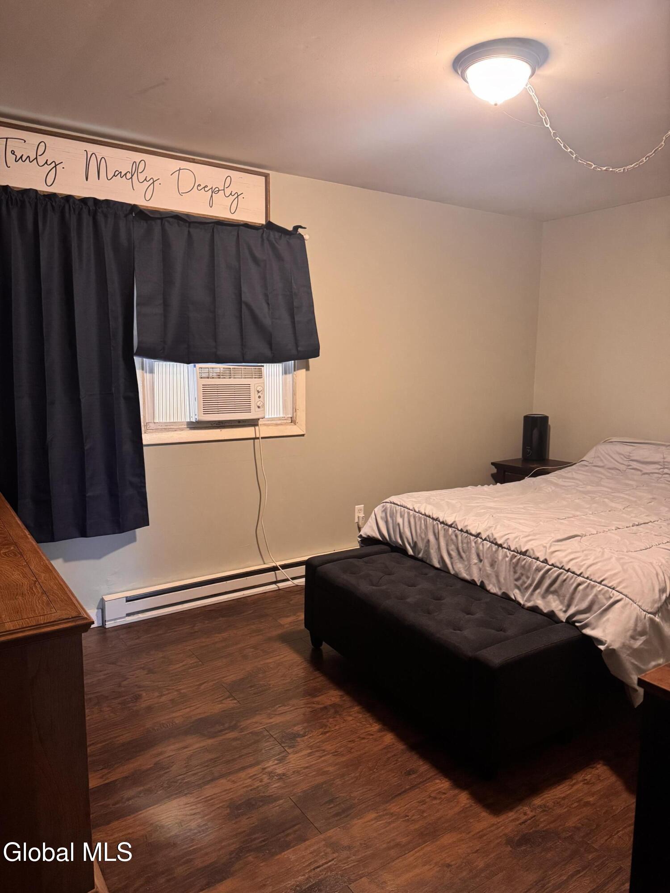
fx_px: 619
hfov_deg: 56.8
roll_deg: +0.4
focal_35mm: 24
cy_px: 446
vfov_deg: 71.6
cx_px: 335
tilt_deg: -7.6
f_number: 1.78
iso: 640
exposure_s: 1/60
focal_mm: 6.76
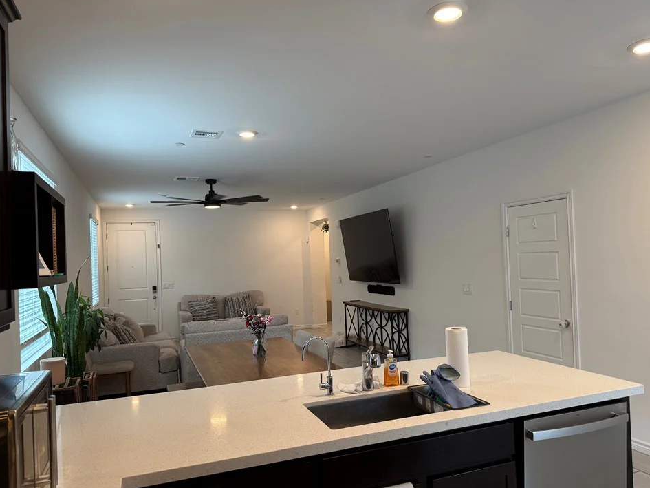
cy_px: 247
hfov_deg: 67.3
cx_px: 334
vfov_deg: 53.1
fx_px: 488
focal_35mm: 26
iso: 125
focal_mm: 6.76
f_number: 1.78
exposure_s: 1/120
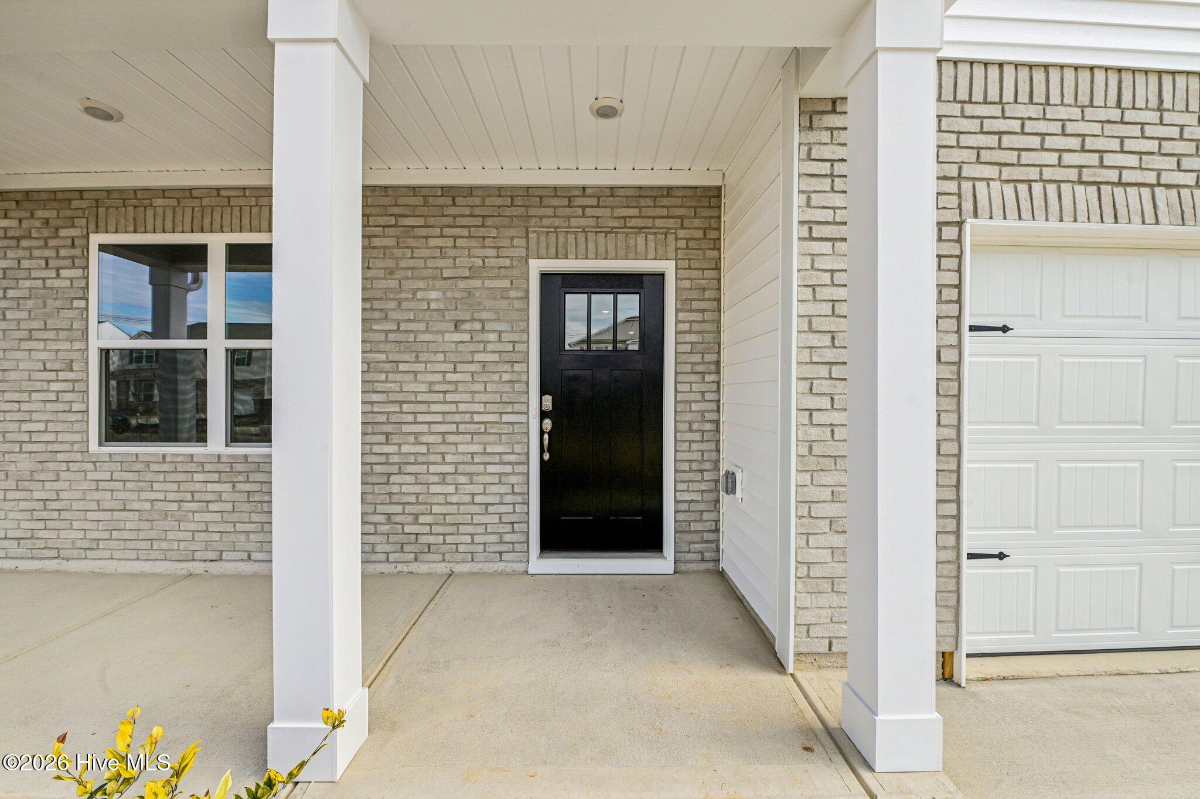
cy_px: 400
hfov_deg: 104.3
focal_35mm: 14
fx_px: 467
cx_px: 600
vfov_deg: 81.2
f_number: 9
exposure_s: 1/320
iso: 200
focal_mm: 14
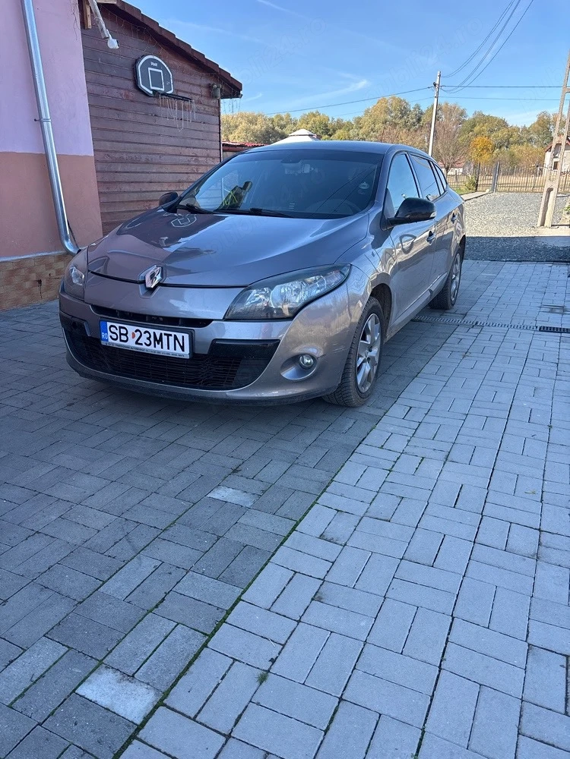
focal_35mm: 26
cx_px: 285
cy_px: 380
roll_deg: -2.1
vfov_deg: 67.3
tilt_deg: -20.2
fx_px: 571
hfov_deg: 53.1
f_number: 1.6
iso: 50
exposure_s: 1/559
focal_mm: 5.96
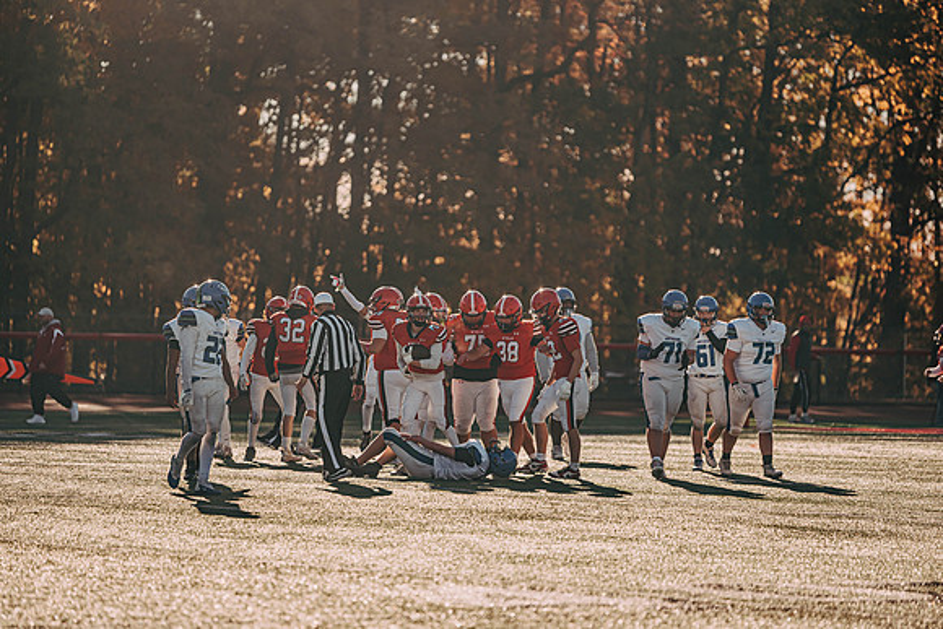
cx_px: 472
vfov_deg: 6.9
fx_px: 5240
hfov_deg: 10.3
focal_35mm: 200
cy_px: 314
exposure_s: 1/3200
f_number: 2.8
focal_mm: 200
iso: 125
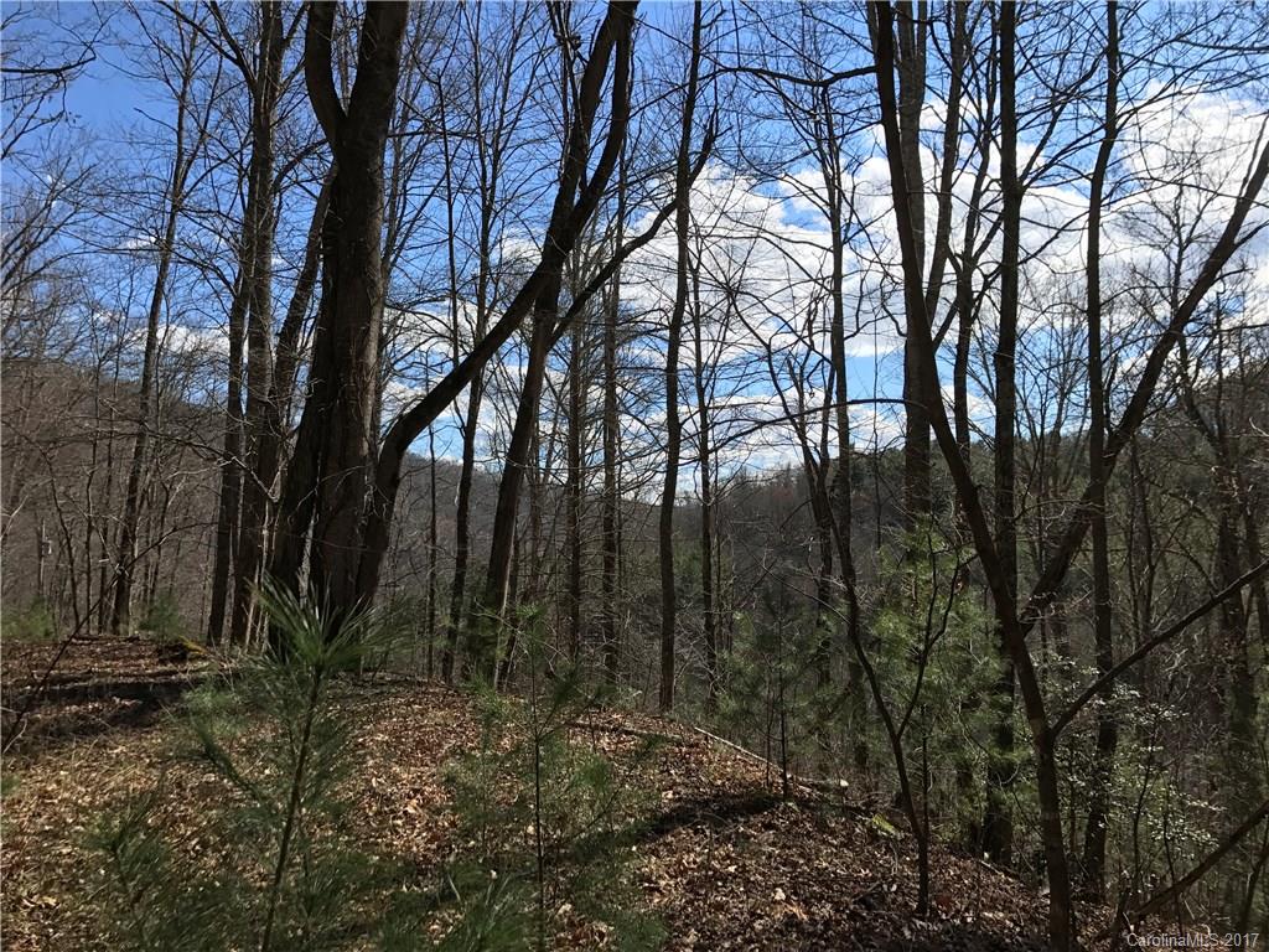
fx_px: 1026
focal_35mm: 28
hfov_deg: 63.4
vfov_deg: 49.7
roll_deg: +1.2
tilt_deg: +5.7
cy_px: 476
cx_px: 634
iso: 20
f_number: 1.8
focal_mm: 3.99
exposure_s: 1/1916
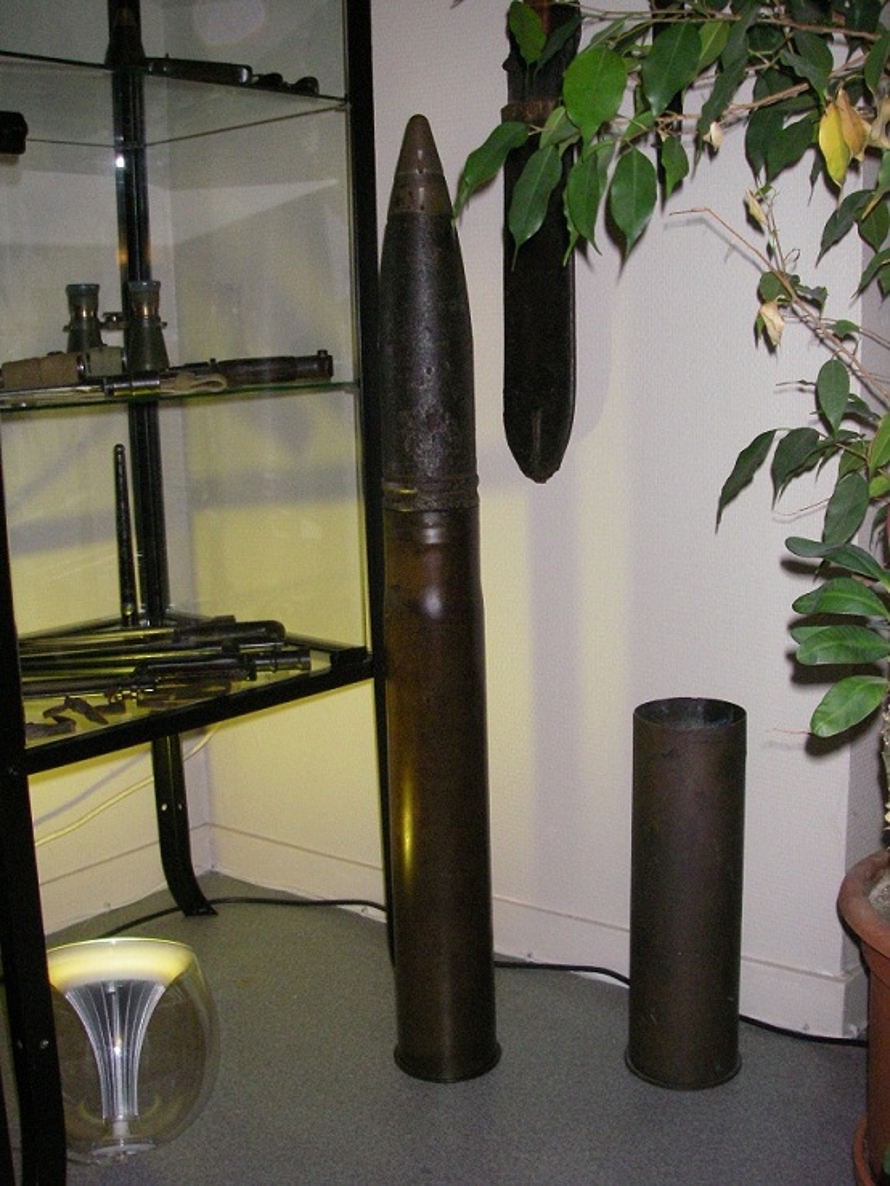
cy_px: 593
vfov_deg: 49.0
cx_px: 445
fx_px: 1302
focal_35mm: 38
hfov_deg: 37.7
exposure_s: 1/40
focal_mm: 6.3
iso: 400
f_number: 3.3
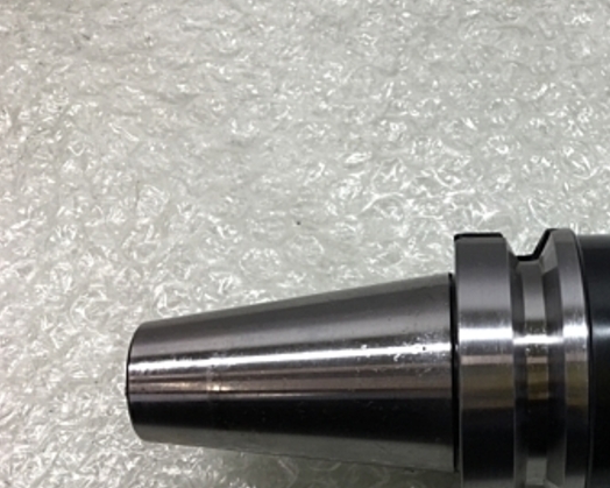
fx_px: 975
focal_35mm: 54
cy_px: 312
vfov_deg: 28.0
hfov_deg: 32.8
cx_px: 561
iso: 32
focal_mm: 4.15
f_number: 2.2
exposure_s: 1/120
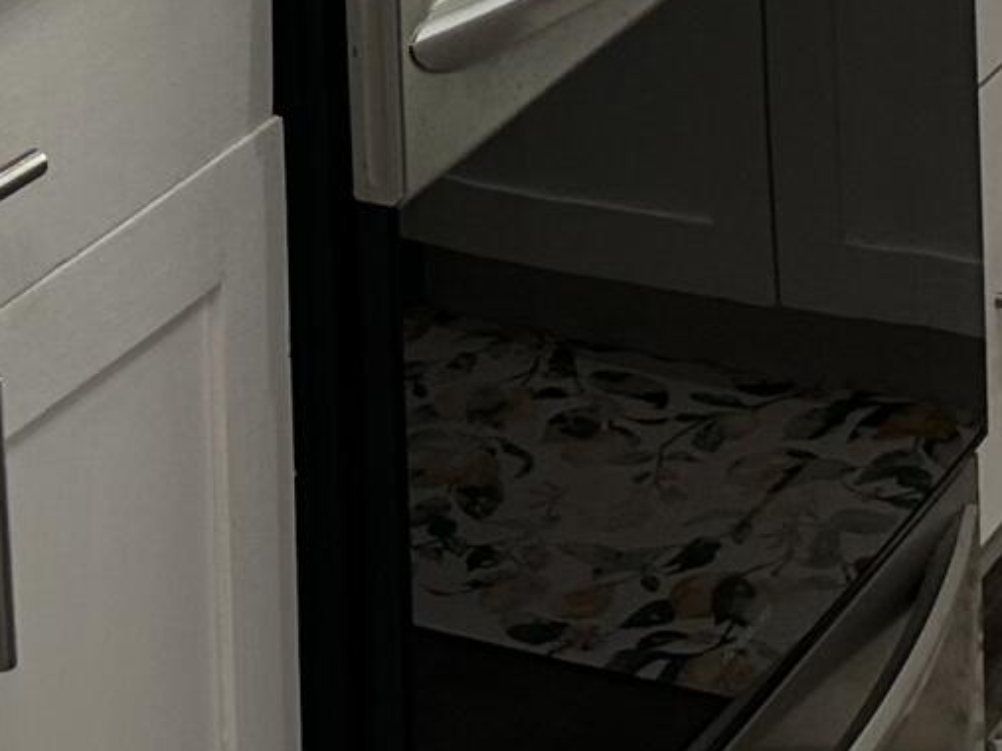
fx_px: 4109
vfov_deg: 9.1
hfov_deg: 13.9
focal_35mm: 142
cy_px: -1213
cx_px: 553
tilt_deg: -4.7
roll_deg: +1.3
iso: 100
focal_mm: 6.86
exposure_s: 1/158
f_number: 1.78
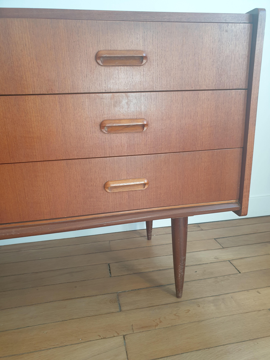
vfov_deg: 67.3
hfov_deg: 53.1
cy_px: 180
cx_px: 135
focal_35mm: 26
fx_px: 270
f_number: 2.4
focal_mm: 4.3
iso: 80
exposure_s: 1/50
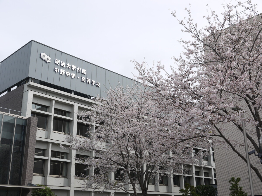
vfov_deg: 32.9
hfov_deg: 42.9
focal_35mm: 44
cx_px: 131
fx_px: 333
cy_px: 98
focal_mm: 22
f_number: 8
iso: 100
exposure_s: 1/400
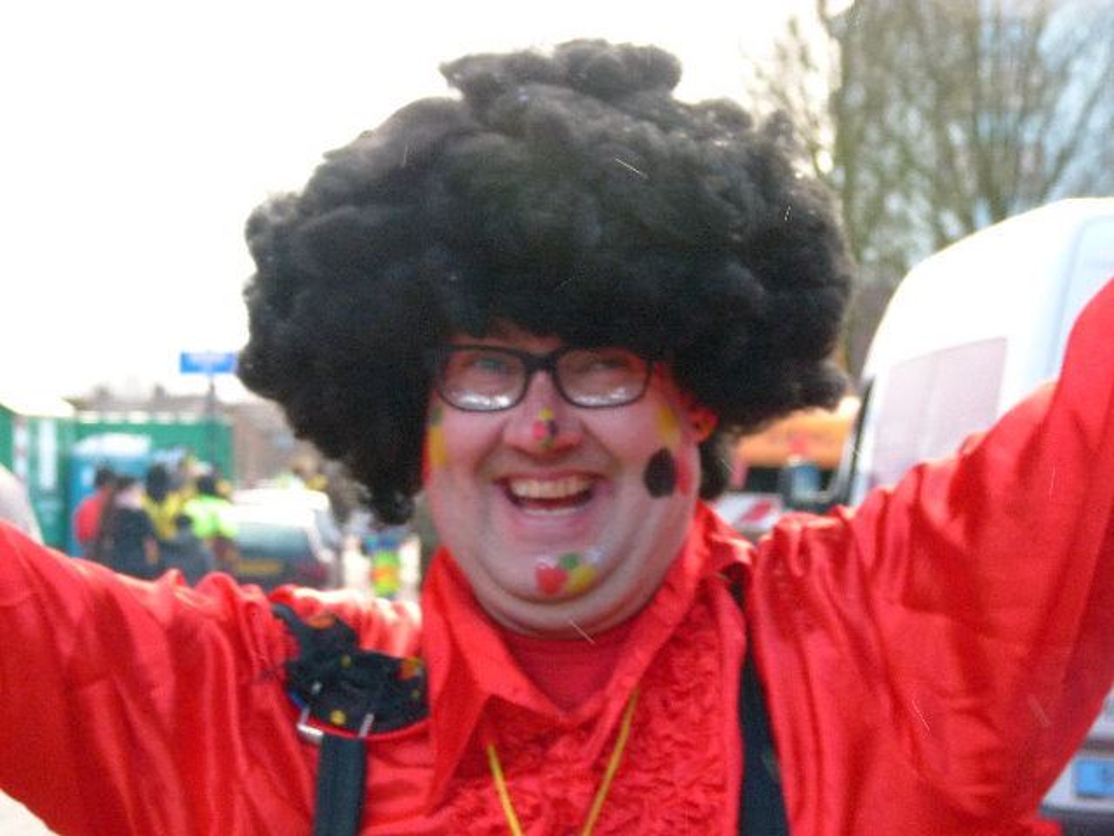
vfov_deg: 15.6
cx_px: 557
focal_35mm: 95
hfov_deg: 20.7
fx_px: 3057
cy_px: 418
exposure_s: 1/125
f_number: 3.4
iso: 200
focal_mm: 17.1
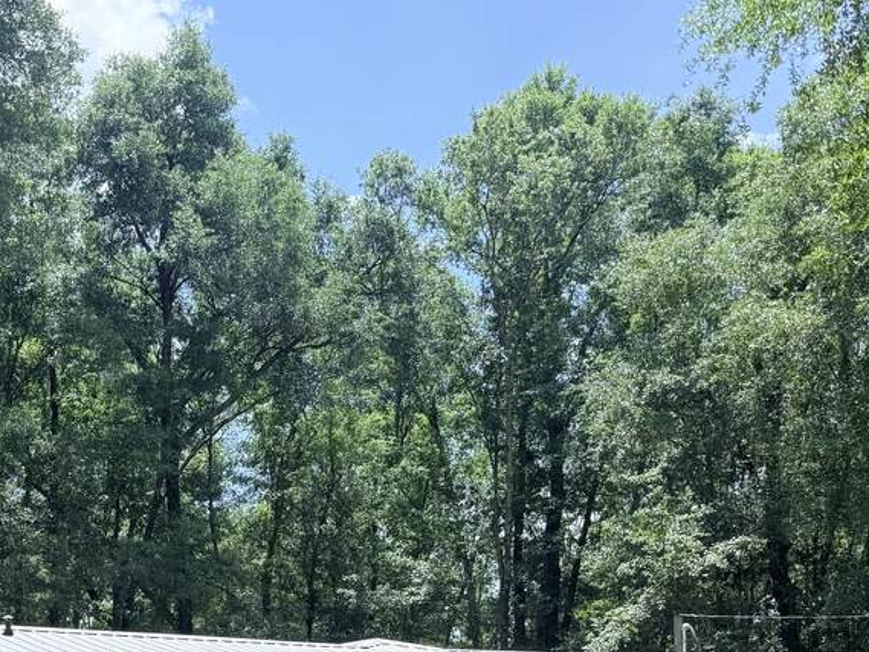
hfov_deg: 33.8
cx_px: 105
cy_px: 708
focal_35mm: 54
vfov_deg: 25.2
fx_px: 1356
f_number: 1.78
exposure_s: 1/1855
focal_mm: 6.76
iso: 80
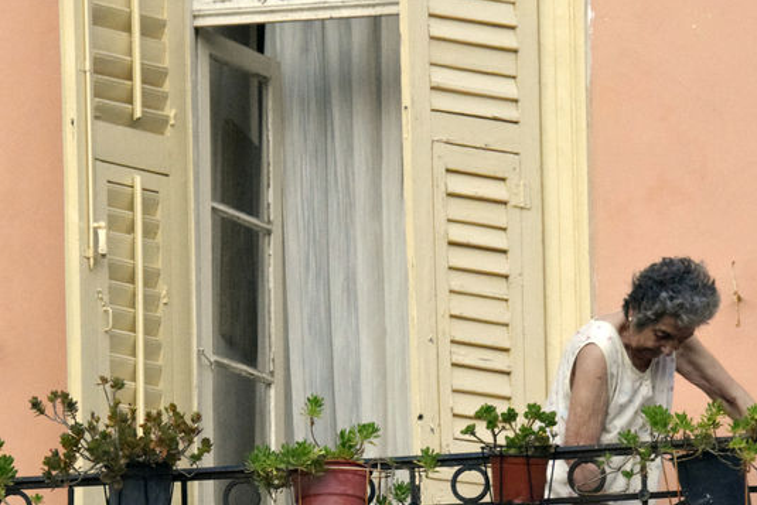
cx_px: 354
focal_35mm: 412
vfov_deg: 3.3
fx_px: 8665
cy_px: 424
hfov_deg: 5.0
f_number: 5.6
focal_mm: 150
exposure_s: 1/2000
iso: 3200
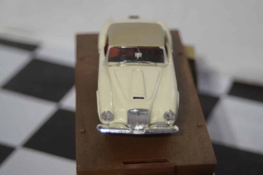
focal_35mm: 90
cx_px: 132
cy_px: 88
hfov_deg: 22.6
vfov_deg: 15.2
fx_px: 657
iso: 1600
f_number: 5.6
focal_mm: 60
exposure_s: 1/160
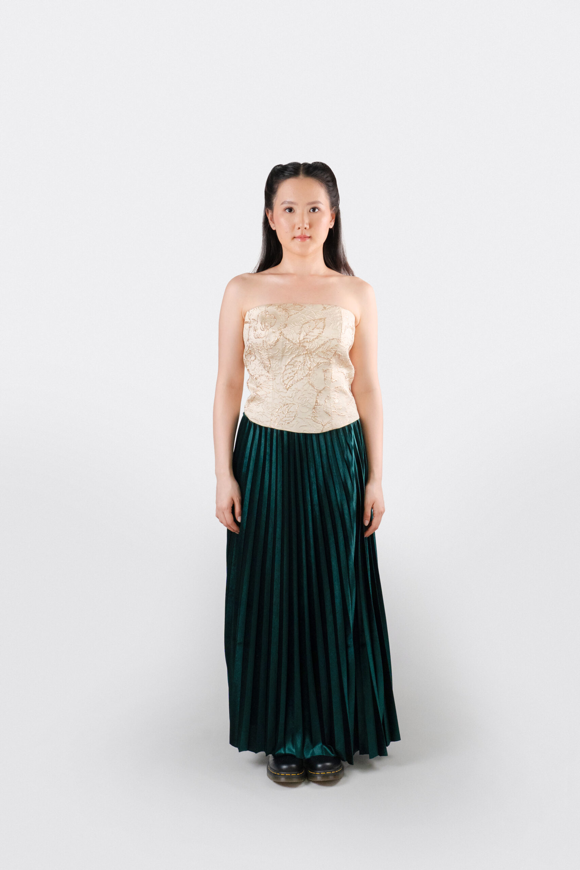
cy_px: 435
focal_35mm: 40
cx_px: 290
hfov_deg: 33.4
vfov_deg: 48.5
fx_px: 966
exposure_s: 1/125
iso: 1600
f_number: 8
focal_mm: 40
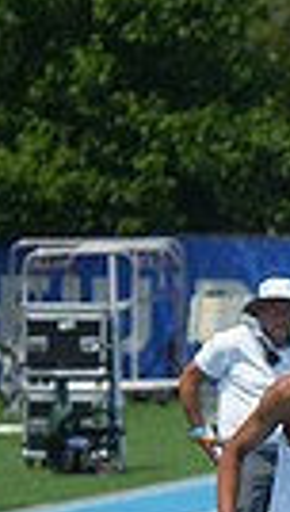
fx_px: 11670
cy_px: 541
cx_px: 1080
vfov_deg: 2.5
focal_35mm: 859
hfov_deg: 1.4
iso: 400
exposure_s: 1/2500
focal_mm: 190
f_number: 5.6
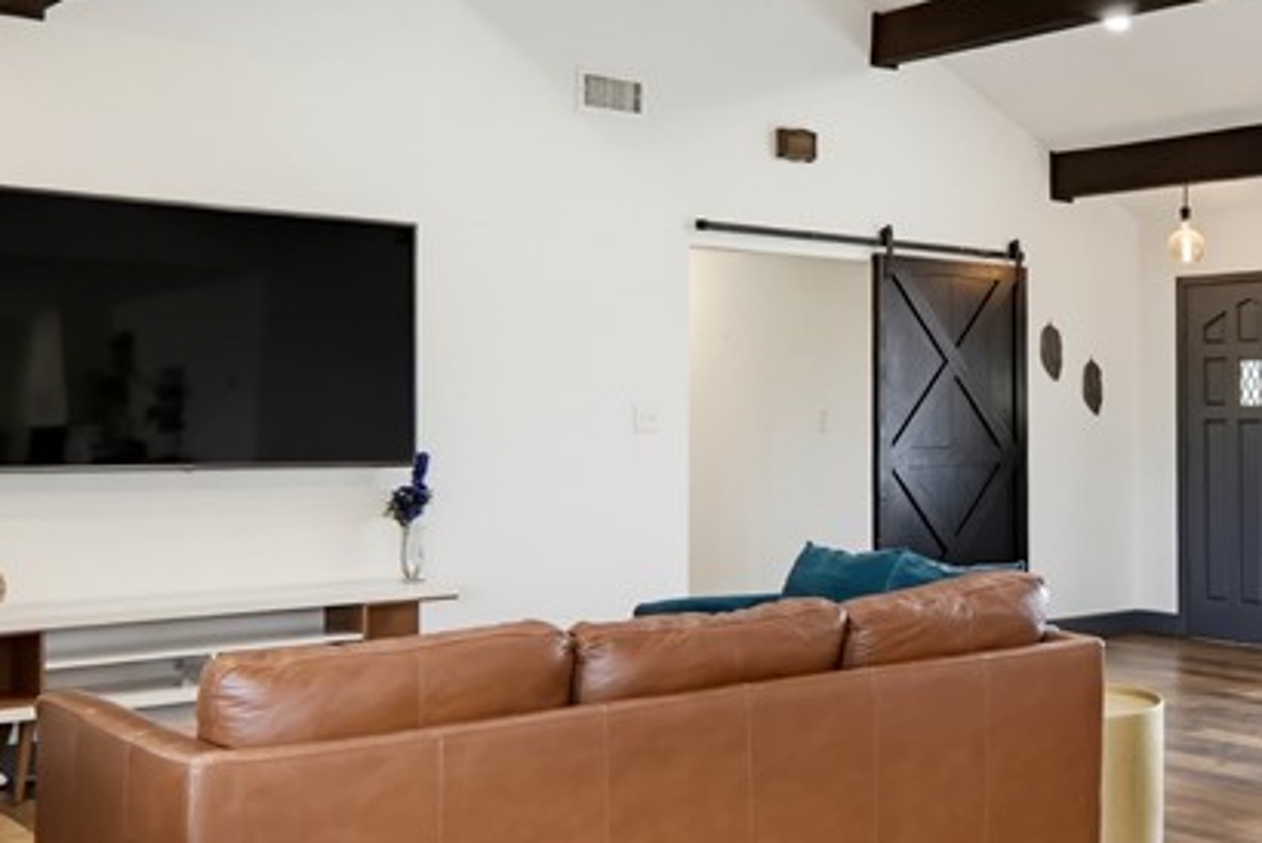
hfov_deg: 41.5
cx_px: 1031
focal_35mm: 45
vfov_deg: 29.9
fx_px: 1579
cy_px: 440
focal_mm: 11.5
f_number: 7.1
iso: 500
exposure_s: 1/25
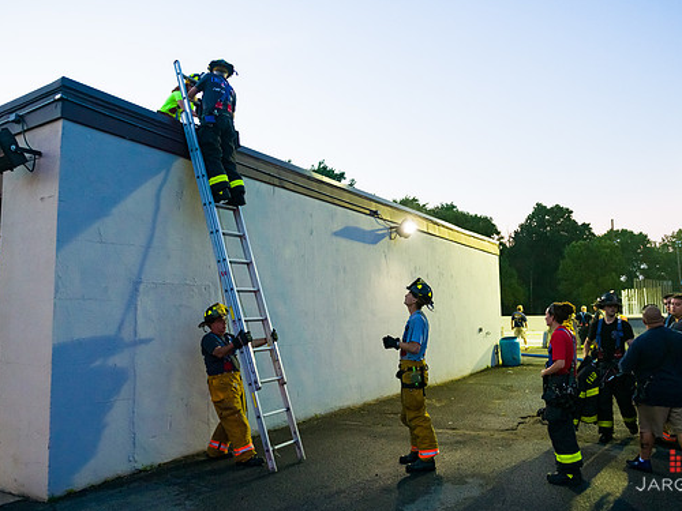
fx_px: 571
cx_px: 371
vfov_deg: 48.2
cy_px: 257
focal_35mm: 29
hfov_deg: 61.6
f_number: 3.2
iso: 3200
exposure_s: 1/125
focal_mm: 26
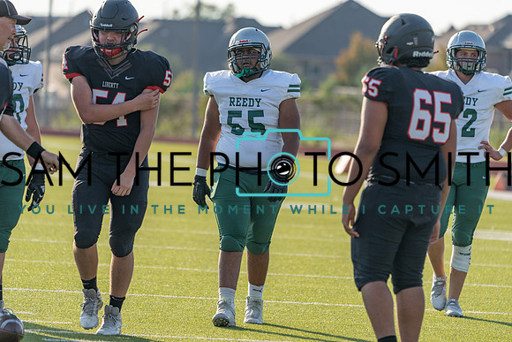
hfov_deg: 6.5
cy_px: 171
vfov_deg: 4.3
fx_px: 4524
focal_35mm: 318
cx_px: 256
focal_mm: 318
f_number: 5.6
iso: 400
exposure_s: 1/1250
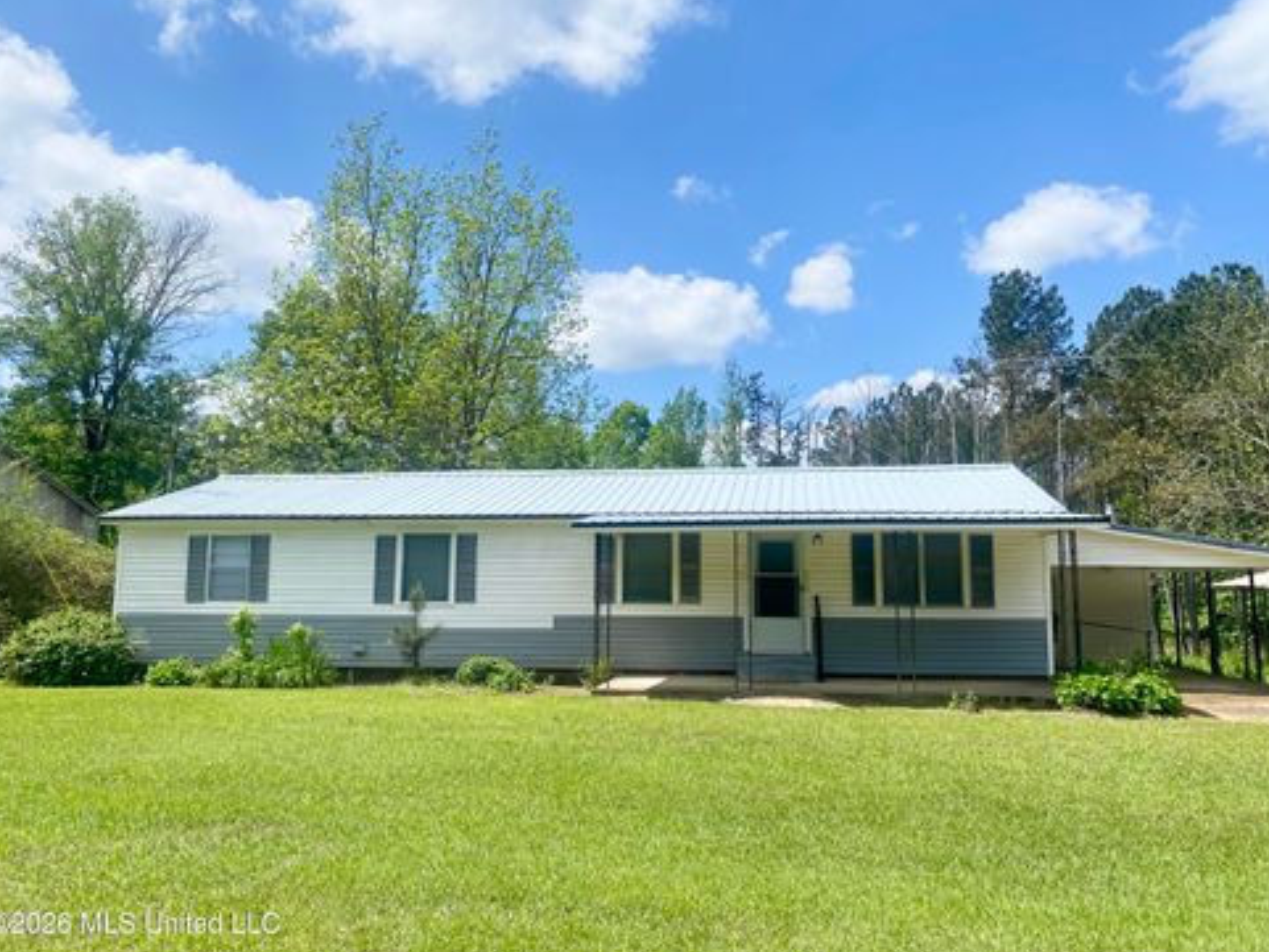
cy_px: 473
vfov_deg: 51.4
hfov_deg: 65.3
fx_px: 990
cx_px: 646
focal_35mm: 27
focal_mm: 4.25
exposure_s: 1/3610
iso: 32
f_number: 1.8
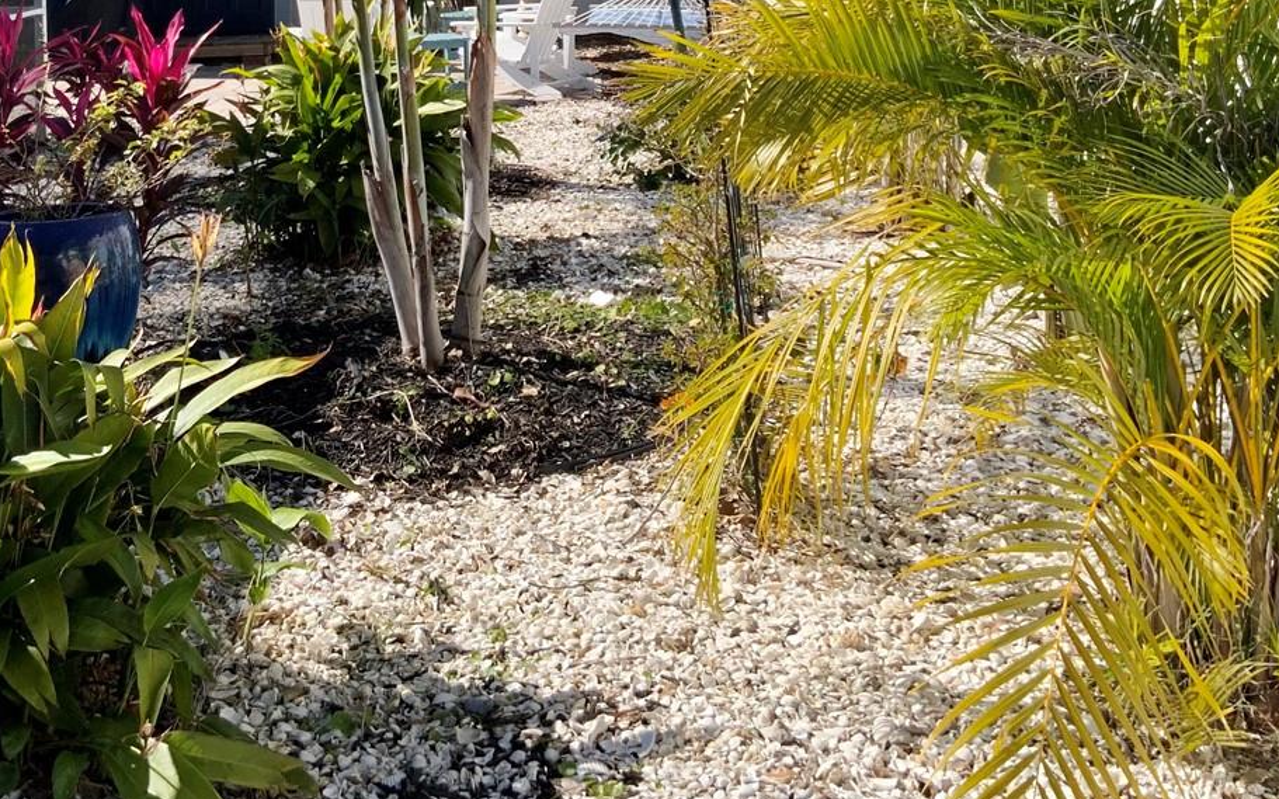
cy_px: -13
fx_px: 1882
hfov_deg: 37.4
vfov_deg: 22.9
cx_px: 528
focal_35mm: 54
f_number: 1.8
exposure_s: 1/1626
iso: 16
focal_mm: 3
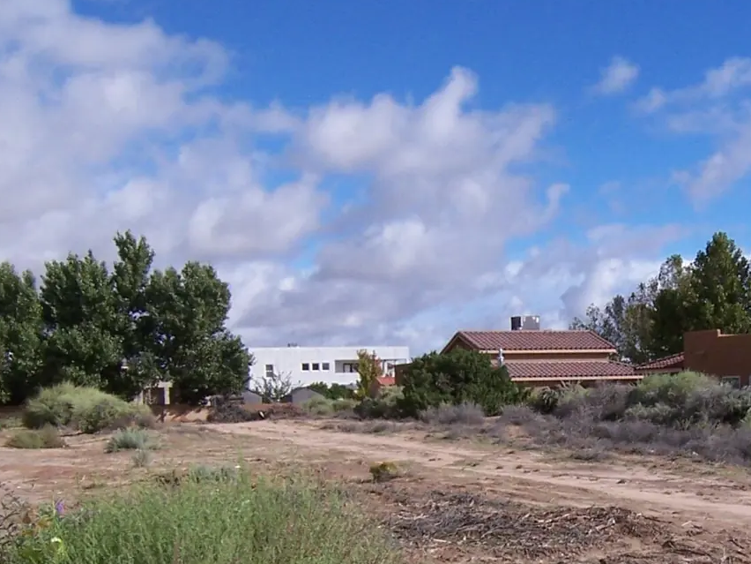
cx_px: 579
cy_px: 467
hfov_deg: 34.7
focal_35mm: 54
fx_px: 1172
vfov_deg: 26.4
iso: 64
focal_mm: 3.8
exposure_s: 1/400
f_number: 5.6
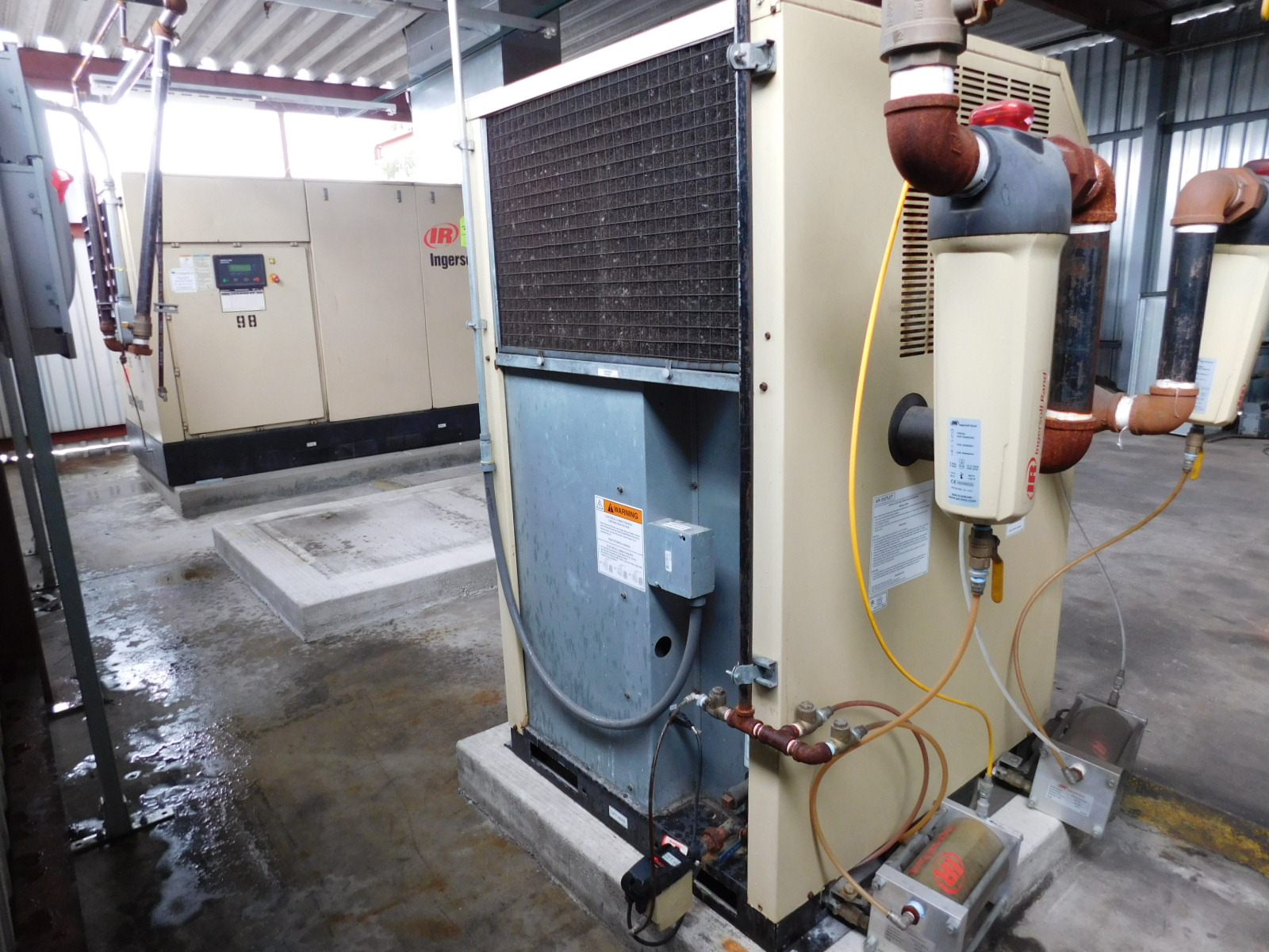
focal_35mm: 23
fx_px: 843
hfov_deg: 73.9
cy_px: 476
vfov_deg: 58.9
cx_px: 634
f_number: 3
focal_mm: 4
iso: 200
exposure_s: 1/30
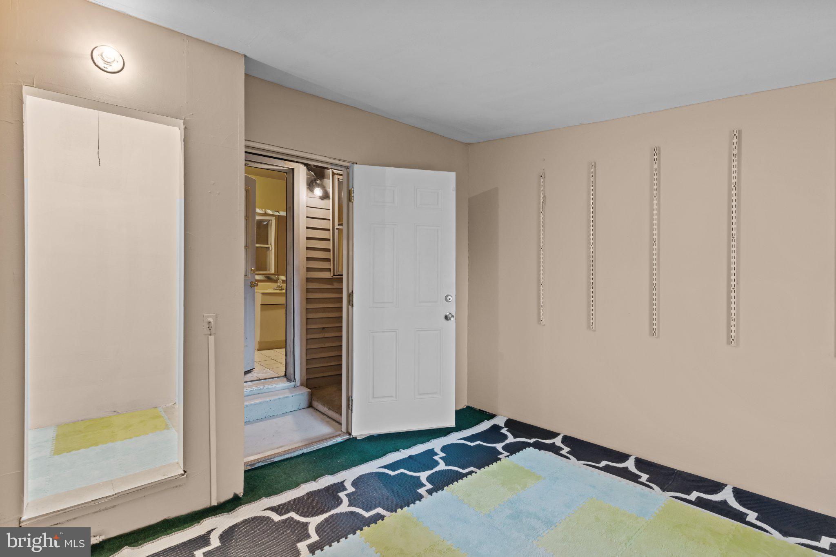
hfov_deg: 93.3
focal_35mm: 17
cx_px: 418
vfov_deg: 70.4
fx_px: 395
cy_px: 278
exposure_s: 1/4
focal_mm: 17
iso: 400
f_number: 8
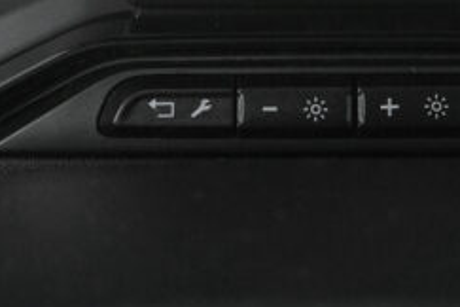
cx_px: 373
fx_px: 1725
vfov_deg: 9.8
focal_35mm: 135
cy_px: -187
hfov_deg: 15.1
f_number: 9
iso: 2000
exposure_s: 1/180
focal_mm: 21.5
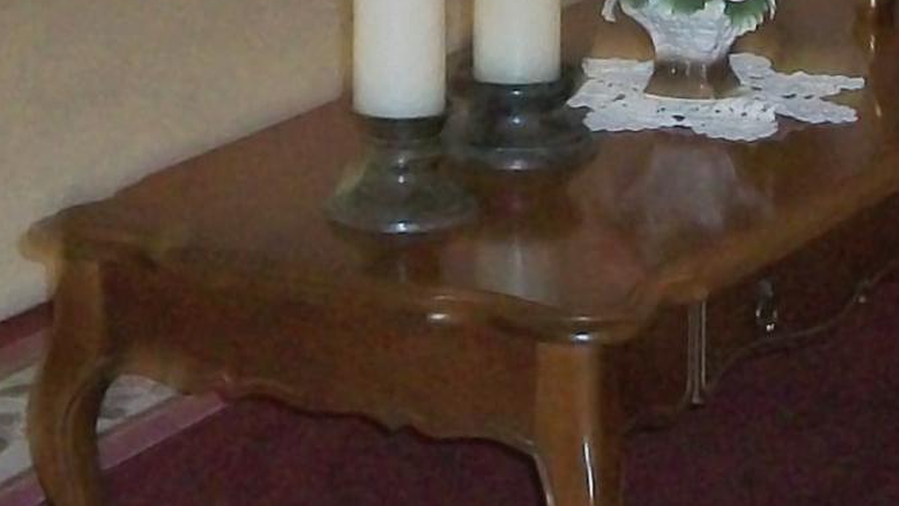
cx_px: 414
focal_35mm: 157
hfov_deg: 13.7
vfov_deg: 7.6
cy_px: -314
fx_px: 3743
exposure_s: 1/30
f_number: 2.9
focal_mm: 5.7
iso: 160
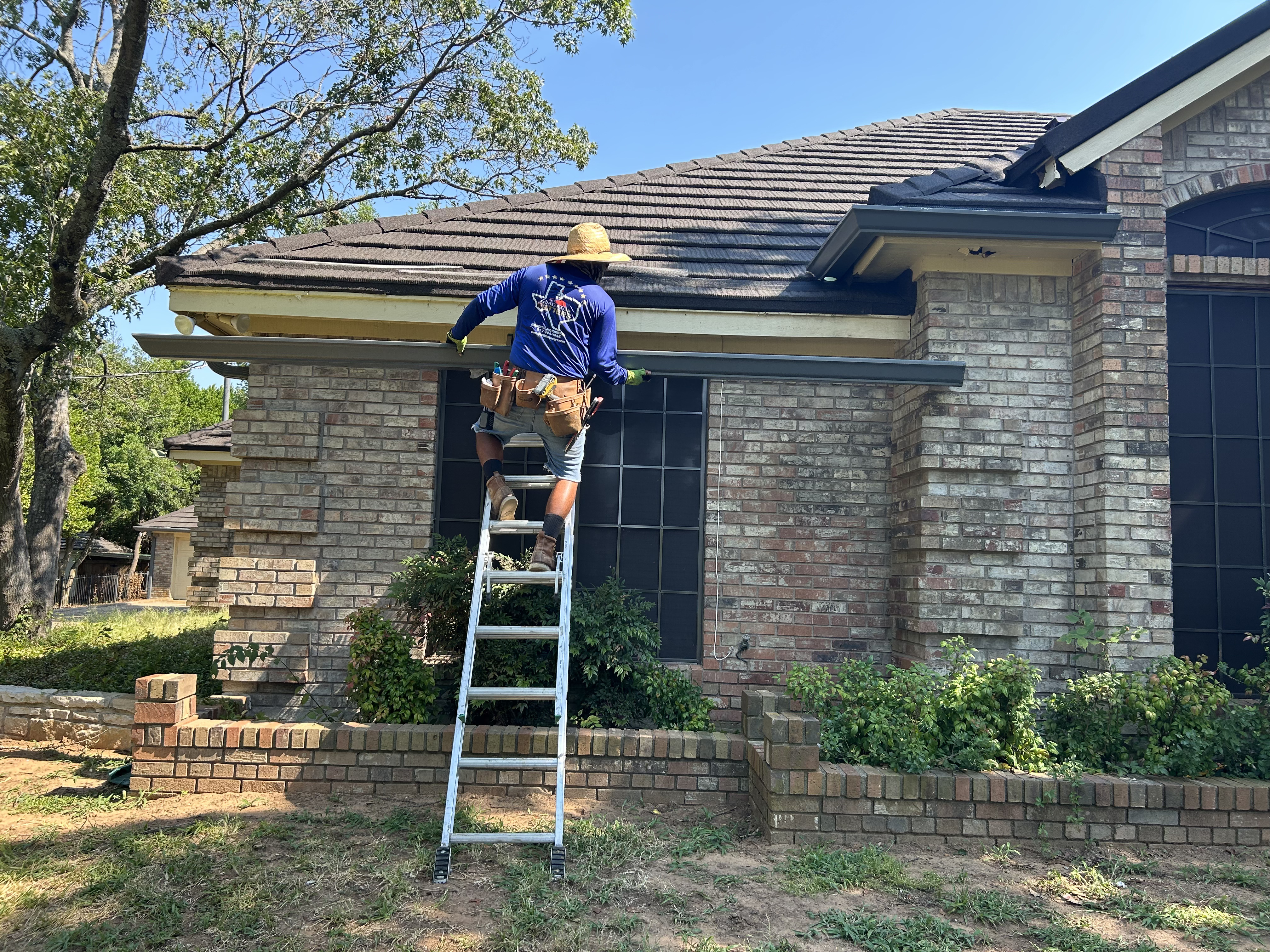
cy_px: 476
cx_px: 635
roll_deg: -0.1
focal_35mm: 26
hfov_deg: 67.3
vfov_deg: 53.1
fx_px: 954
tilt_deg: +5.1
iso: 50
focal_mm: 5.7
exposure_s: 1/581
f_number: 1.5
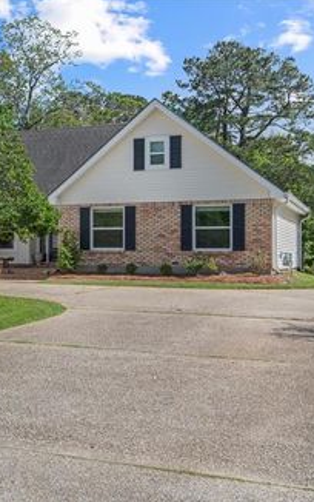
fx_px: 684
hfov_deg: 23.9
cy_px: 253
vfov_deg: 40.3
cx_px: -46
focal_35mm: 50
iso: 250
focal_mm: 32
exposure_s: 1/800
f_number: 9
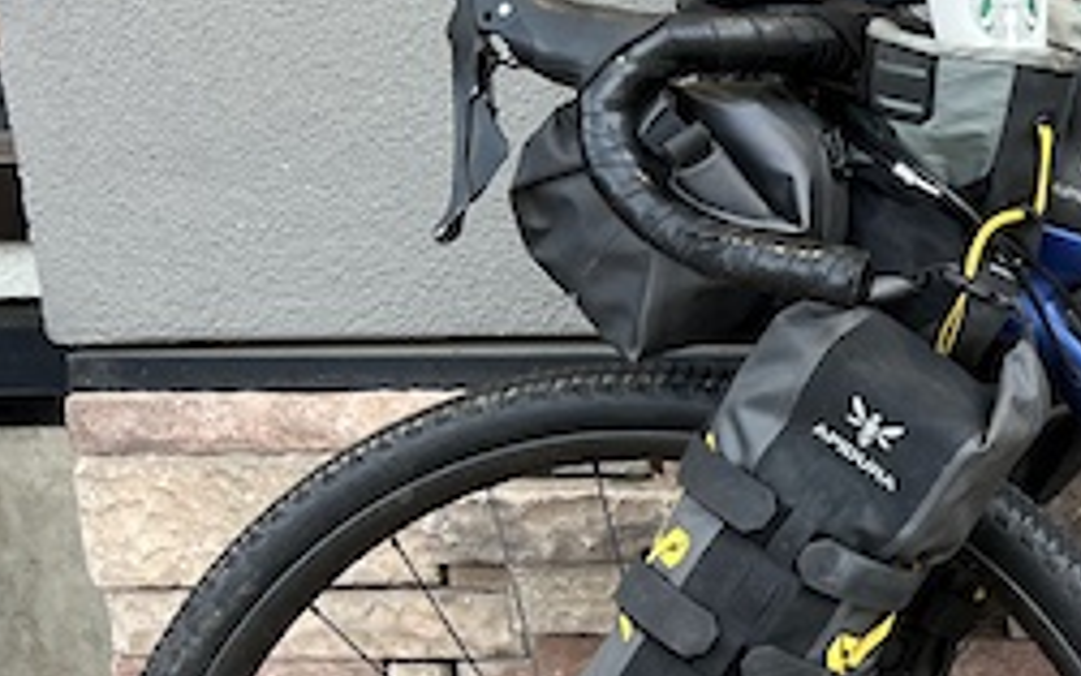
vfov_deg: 14.8
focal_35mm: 88
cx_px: 1499
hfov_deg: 20.9
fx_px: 2593
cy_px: 418
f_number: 1.5
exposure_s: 1/60
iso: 64
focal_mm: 5.7
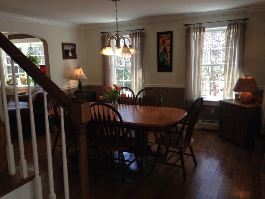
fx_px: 253
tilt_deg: -10.3
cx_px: 132
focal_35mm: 33
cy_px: 100
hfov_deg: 55.4
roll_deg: +1.7
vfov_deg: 42.9
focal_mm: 4.12
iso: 50
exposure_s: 1/60
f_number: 2.4
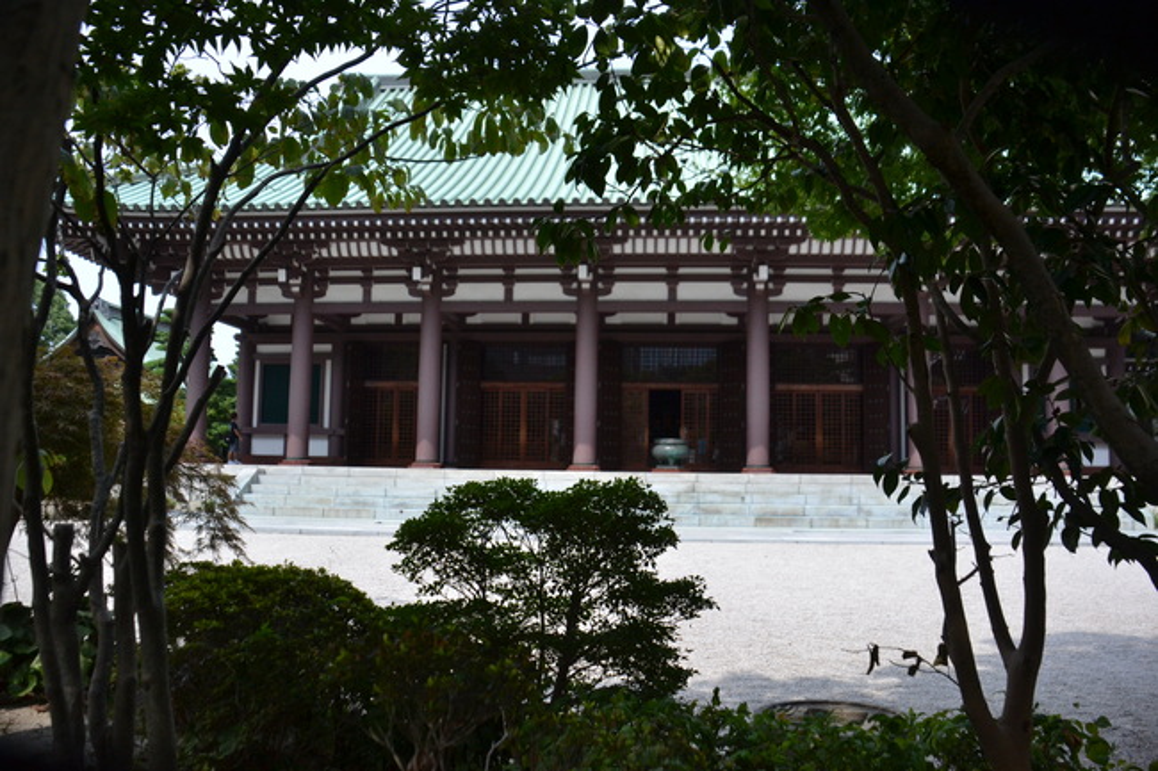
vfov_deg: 47.9
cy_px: 386
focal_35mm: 27
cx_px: 579
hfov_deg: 67.4
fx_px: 868
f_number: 3.5
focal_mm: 18
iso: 560
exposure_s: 1/4000
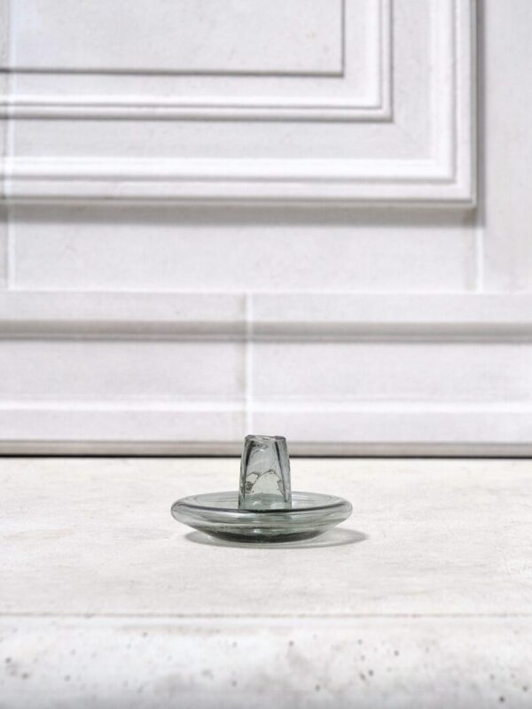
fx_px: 1885
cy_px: 354
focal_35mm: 92
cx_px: 266
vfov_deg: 21.3
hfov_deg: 16.1
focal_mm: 46
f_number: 5.6
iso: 200
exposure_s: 1/320
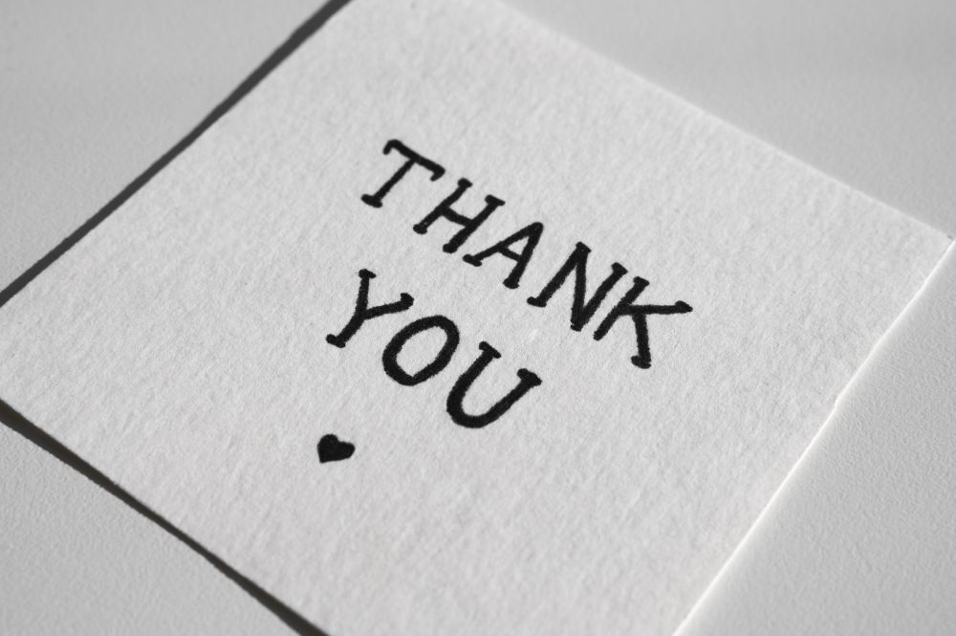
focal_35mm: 50
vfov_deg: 26.9
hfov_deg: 39.6
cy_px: 318
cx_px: 478
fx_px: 1327
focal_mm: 50
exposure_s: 1/400
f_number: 10
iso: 200
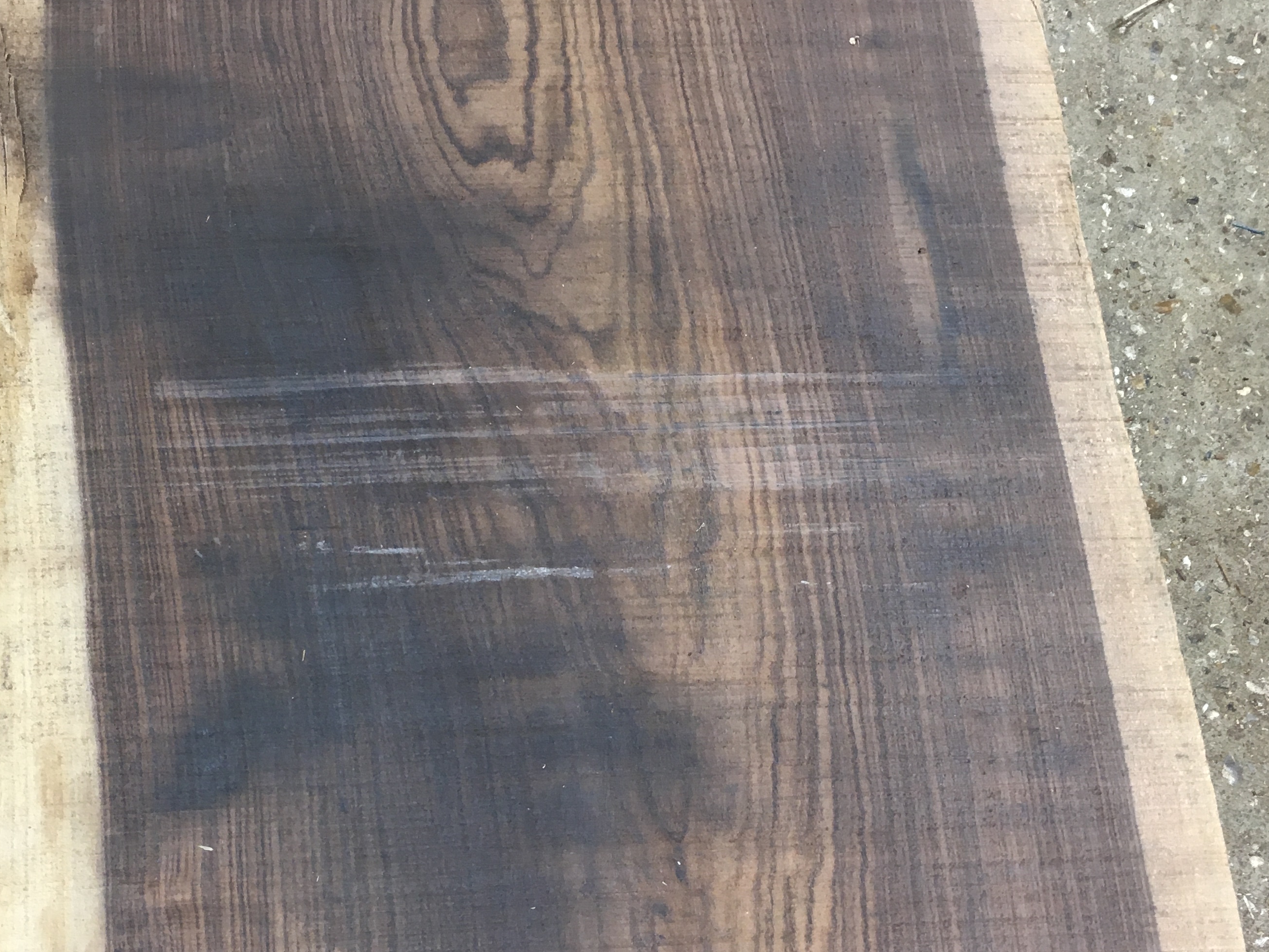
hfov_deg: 41.8
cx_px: 491
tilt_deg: -72.0
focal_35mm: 45
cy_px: 571
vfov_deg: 32.1
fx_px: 1650
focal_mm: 4.15
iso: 80
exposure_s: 1/33
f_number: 2.2
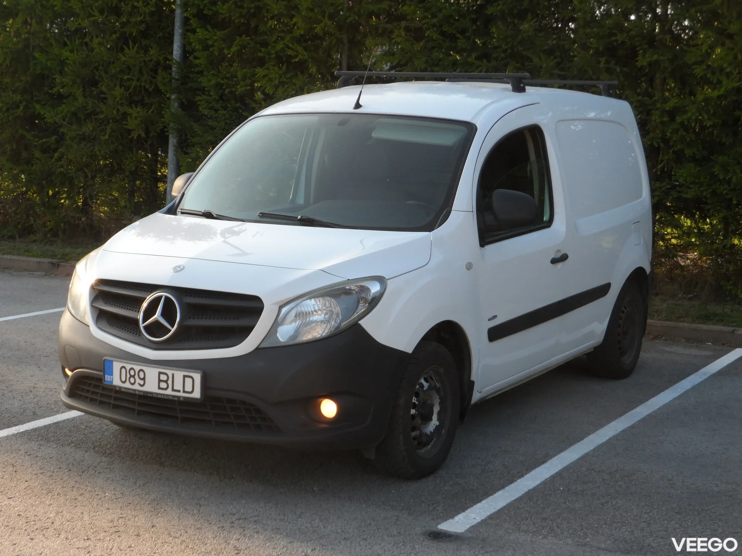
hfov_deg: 31.2
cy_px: 278
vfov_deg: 23.7
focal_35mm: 62
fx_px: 1329
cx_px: 371
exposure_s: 1/180
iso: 80
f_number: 4.2
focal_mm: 10.2
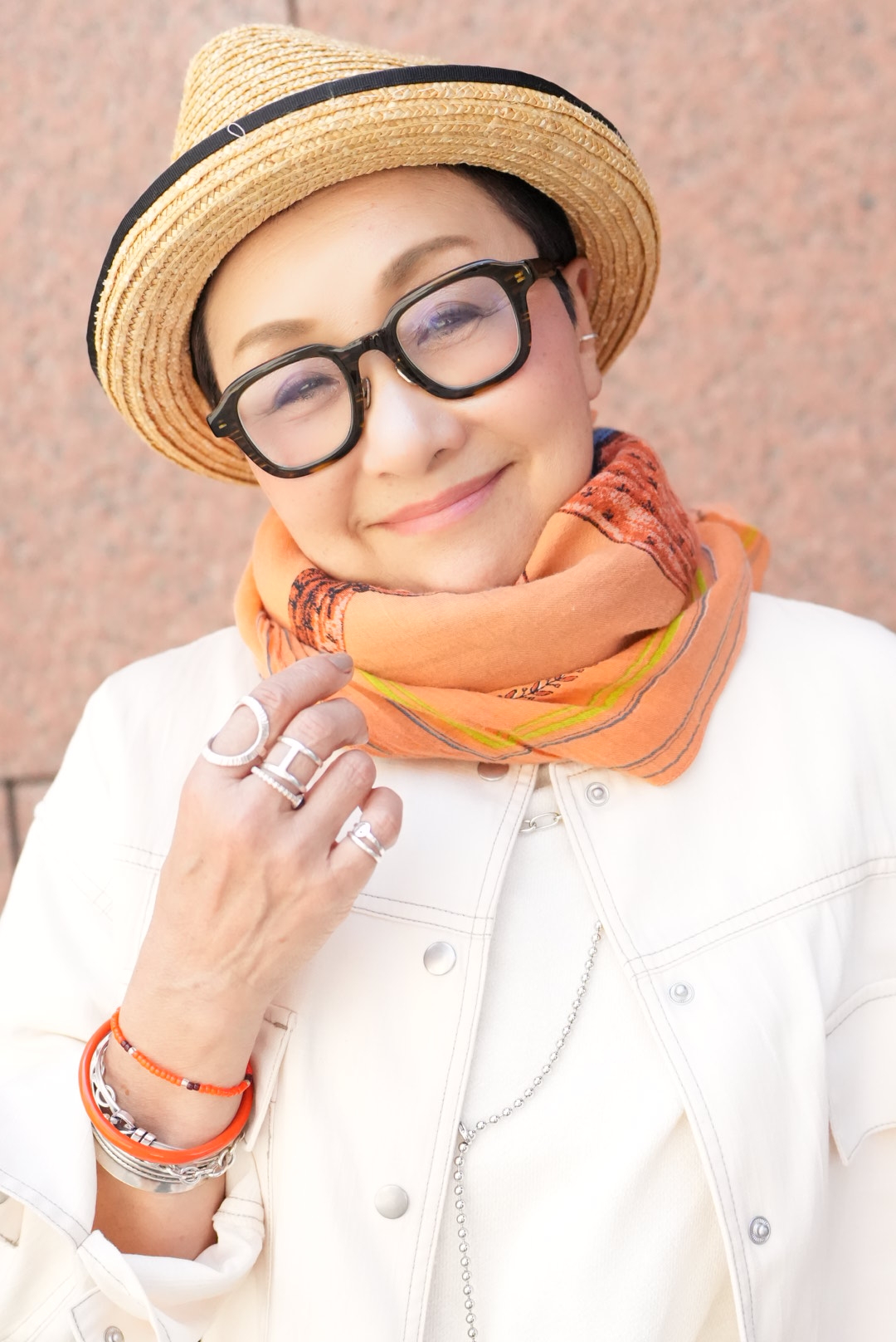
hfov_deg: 29.9
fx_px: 1677
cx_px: 448
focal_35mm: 45
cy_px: 671
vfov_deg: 43.6
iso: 8000
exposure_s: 1/4098
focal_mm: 30
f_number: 2.8
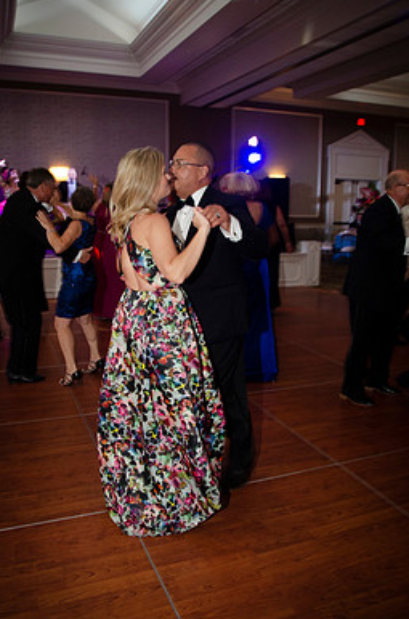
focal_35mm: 28
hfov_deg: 46.1
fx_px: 480
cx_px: 197
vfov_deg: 65.6
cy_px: 289
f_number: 3.5
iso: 1250
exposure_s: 1/40
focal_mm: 16
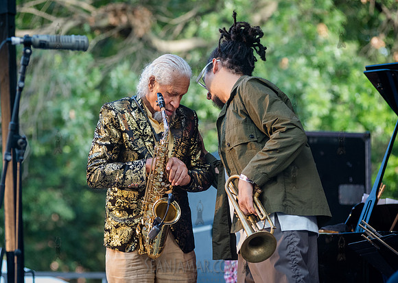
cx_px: 187
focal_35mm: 169
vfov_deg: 8.5
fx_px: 1911
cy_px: 136
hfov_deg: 11.9
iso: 2500
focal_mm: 145
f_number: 4
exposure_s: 1/640
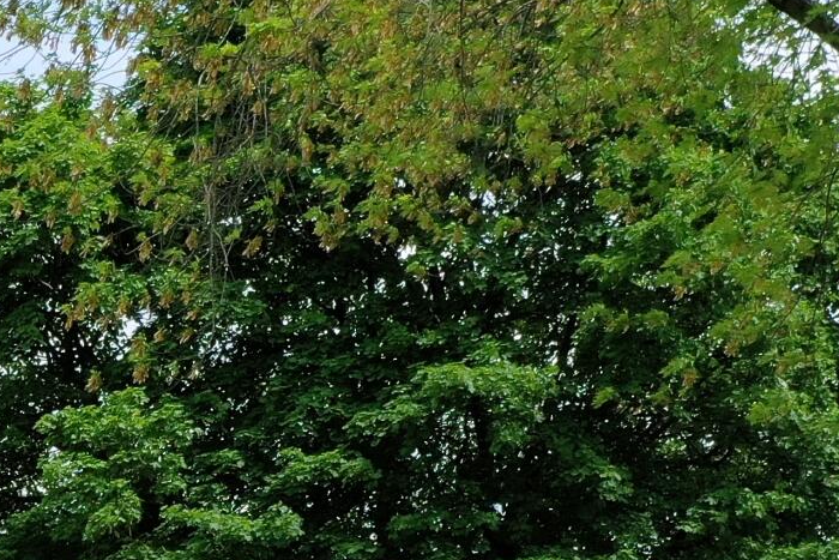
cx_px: -134
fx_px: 2797
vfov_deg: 10.7
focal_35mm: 120
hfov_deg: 16.4
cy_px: 1020
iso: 100
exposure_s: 1/400
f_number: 5.6
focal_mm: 10.26
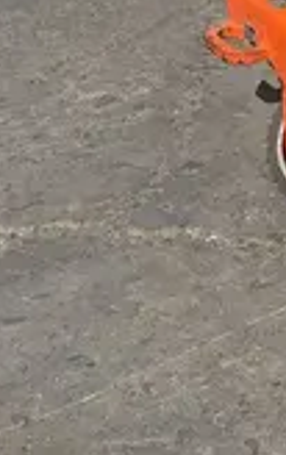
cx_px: 608
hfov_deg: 9.8
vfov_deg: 15.4
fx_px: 1529
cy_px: -257
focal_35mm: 123
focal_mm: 4.2
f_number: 1.6
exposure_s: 1/5814
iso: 32
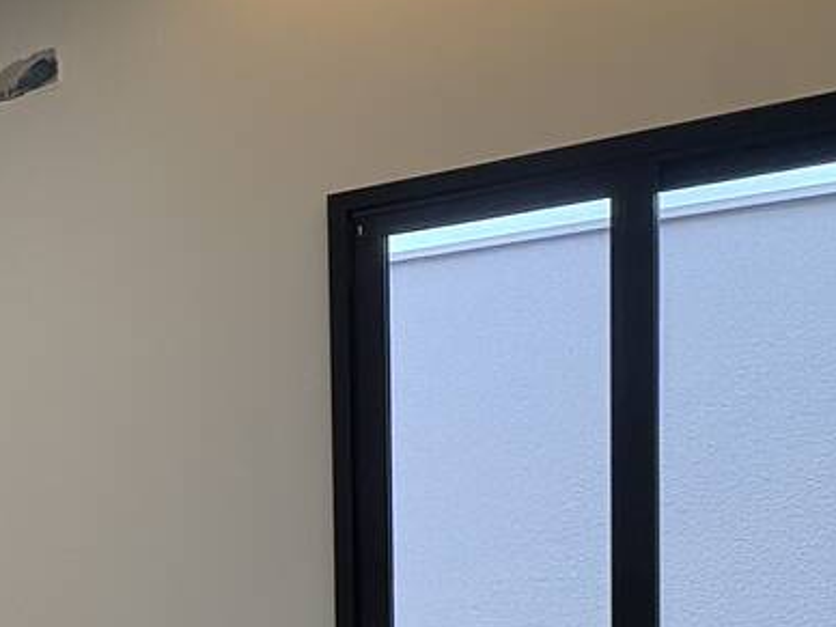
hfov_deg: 29.6
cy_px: 554
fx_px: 1256
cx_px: -248
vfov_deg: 27.1
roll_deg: +2.7
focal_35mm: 52
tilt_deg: -3.3
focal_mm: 2.22
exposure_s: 1/60
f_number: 2.2
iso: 125
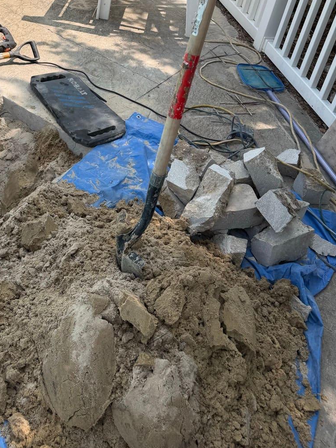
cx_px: 115
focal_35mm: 38
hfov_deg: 37.3
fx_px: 492
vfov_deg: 46.6
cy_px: 96
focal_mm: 6.76
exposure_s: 1/2907
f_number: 1.78
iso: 80
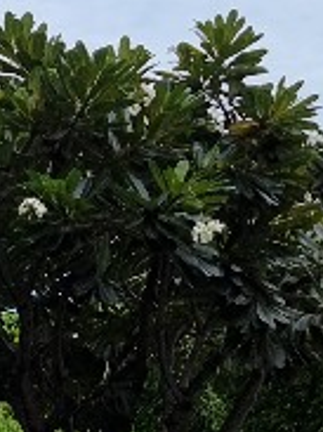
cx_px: -365
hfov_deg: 10.3
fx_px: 1632
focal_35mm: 131
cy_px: 404
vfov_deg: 14.9
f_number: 1.8
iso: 50
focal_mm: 6.7
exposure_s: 1/1128
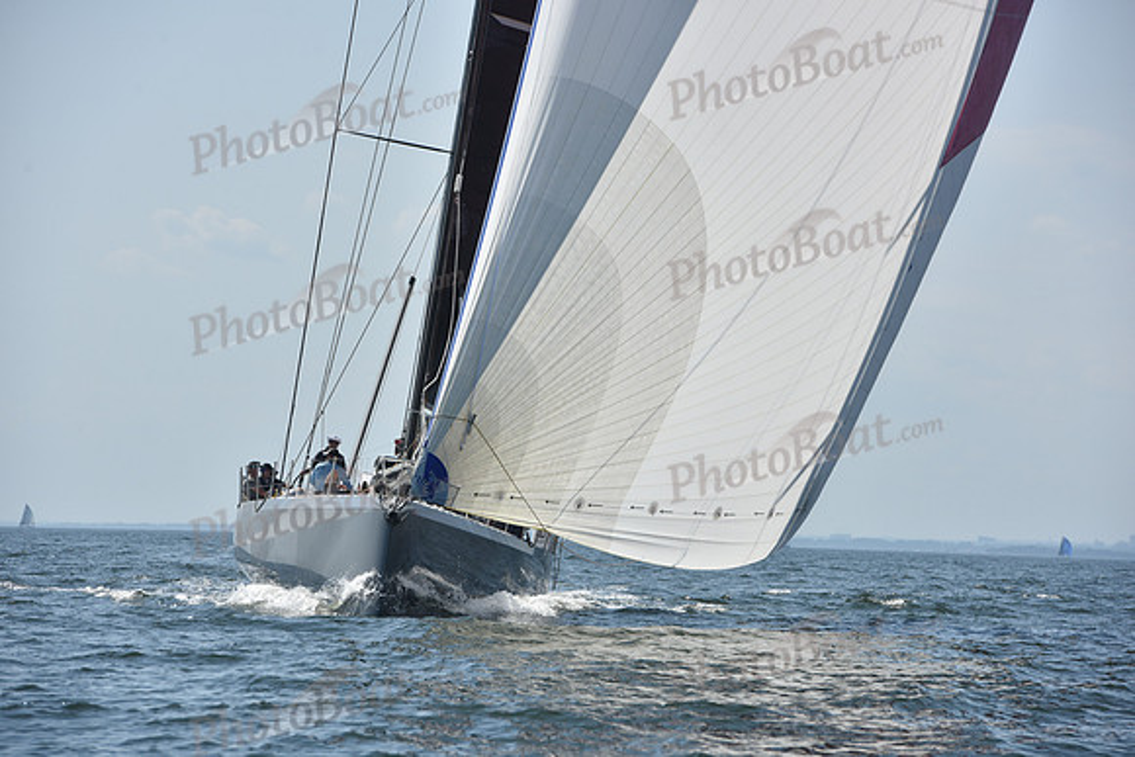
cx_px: 568
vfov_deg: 6.9
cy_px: 378
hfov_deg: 10.3
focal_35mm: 200
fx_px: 6307
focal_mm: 200
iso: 250
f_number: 9
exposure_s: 1/1250
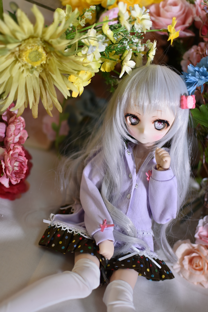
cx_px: 104
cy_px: 156
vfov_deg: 37.8
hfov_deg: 25.8
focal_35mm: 52
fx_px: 455
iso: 100
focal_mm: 35
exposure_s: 1/80
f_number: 1.8
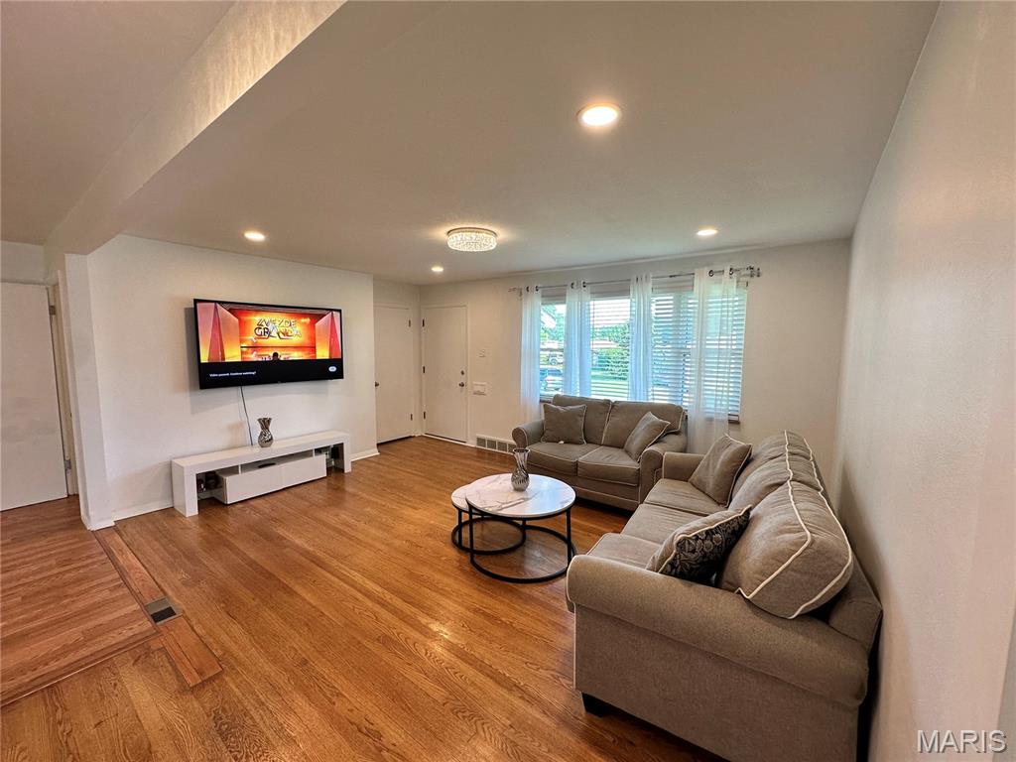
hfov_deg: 102.1
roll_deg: -0.4
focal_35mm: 14
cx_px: 508
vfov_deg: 85.7
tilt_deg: -5.2
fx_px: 411
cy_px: 381
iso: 100
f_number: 2.2
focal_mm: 2.22
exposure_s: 1/120
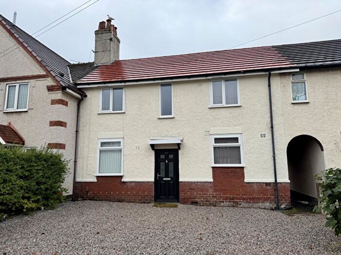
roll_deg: +0.6
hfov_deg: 71.6
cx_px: 170
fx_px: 236
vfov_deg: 56.8
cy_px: 128
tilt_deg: +8.3
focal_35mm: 24
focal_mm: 6.76
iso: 80
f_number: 1.78
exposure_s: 1/1653
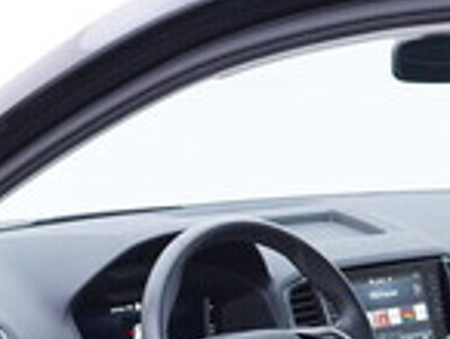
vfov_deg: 10.9
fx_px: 1693
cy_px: 547
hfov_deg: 14.9
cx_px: -3
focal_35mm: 130
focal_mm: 24
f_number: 2.8
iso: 160
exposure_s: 1/40
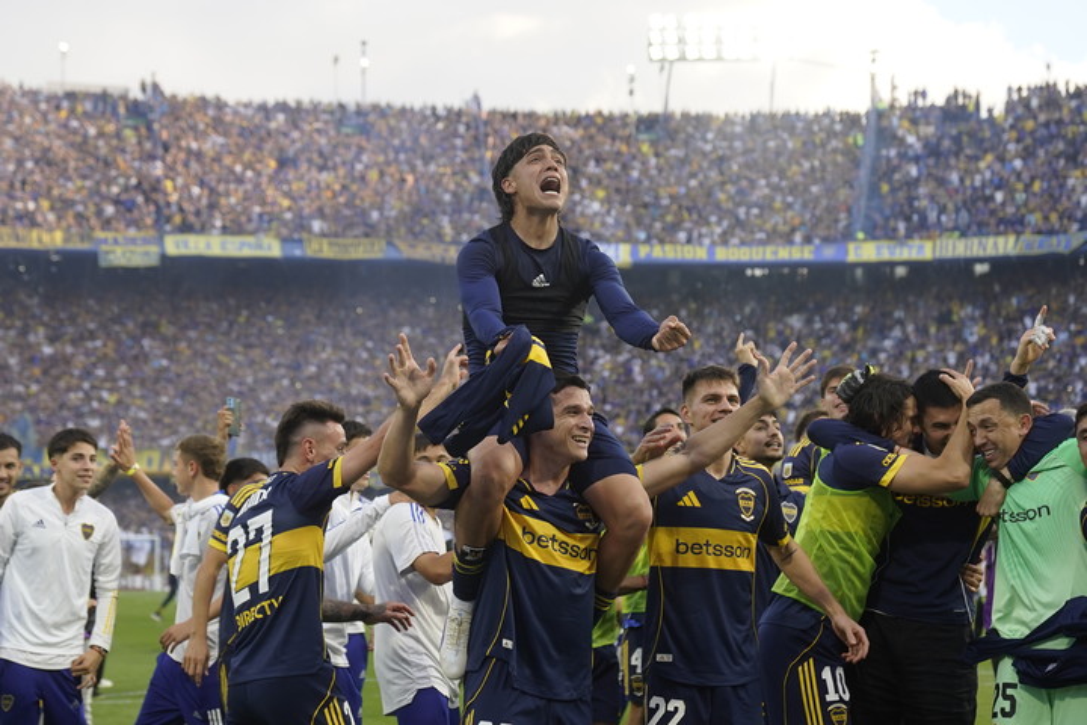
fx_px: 2264
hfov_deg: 27.0
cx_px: 544
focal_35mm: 75
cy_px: 362
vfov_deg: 18.2
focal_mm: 50
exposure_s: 1/1000
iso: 400
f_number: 2.8
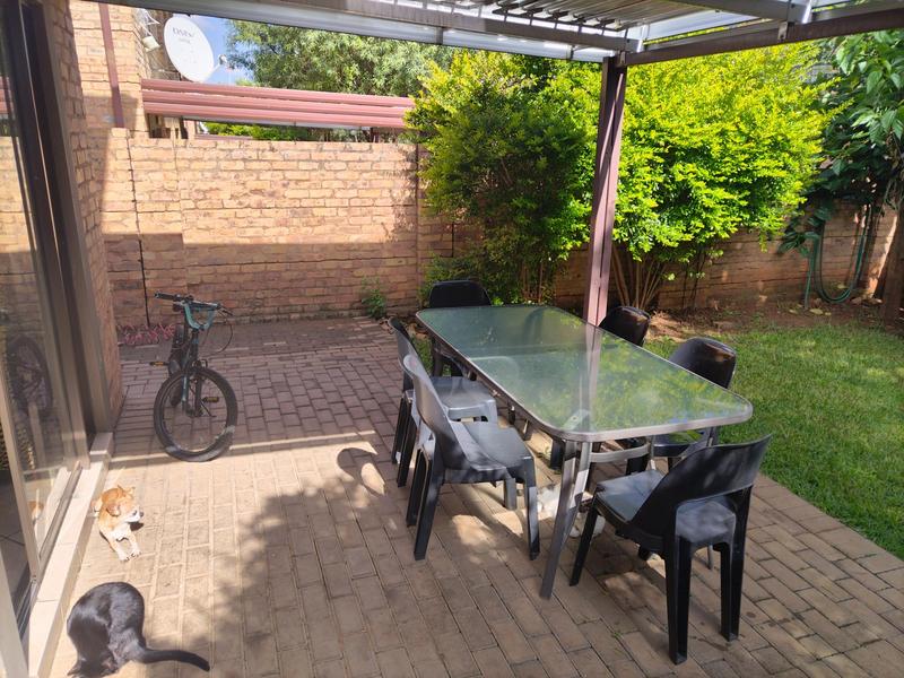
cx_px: 452
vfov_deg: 53.1
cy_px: 339
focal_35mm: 26
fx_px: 679
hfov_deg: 67.3
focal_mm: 4.7
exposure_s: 1/256
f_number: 1.8
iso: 100
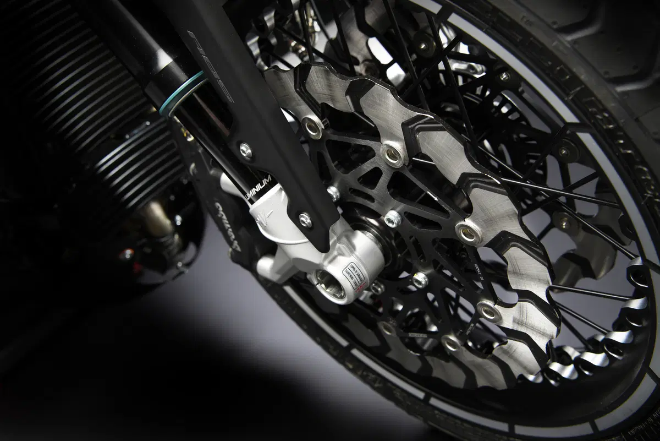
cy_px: 220
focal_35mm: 40
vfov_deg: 33.4
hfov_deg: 48.4
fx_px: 734
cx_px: 330
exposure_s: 1/100
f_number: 7.1
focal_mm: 40
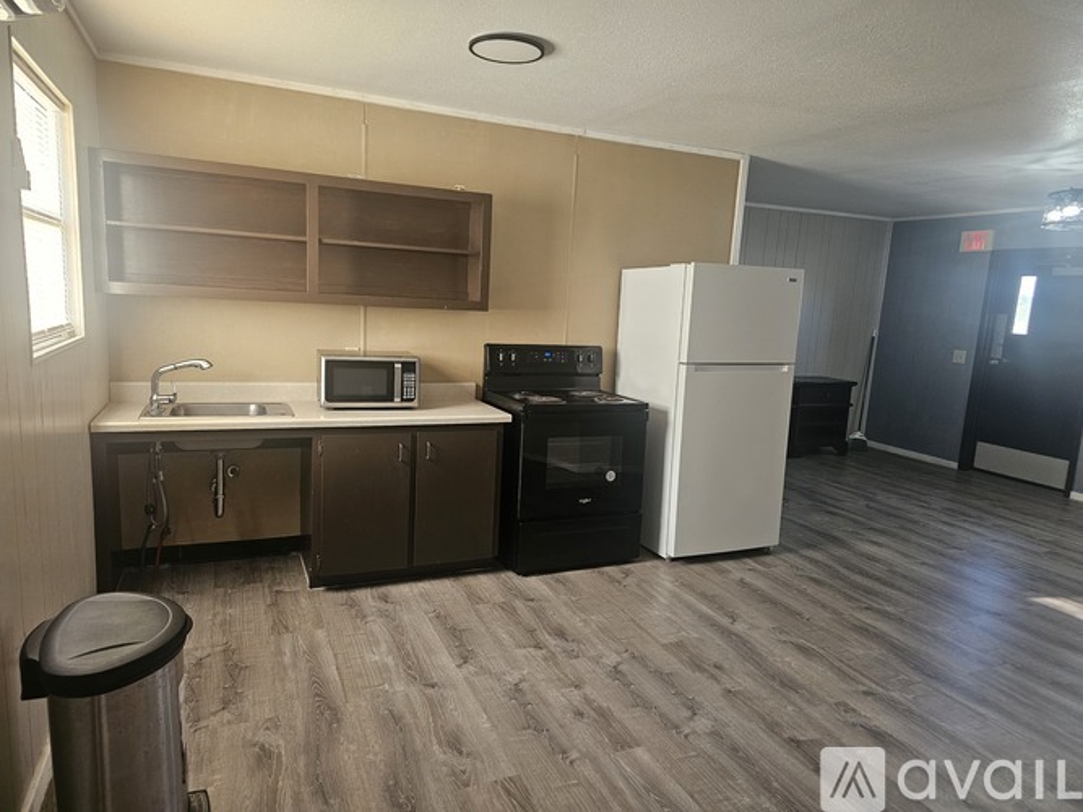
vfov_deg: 58.9
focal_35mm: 23
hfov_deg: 73.9
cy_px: 406
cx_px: 542
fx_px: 719
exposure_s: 1/120
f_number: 1.7
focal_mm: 6.3
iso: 320
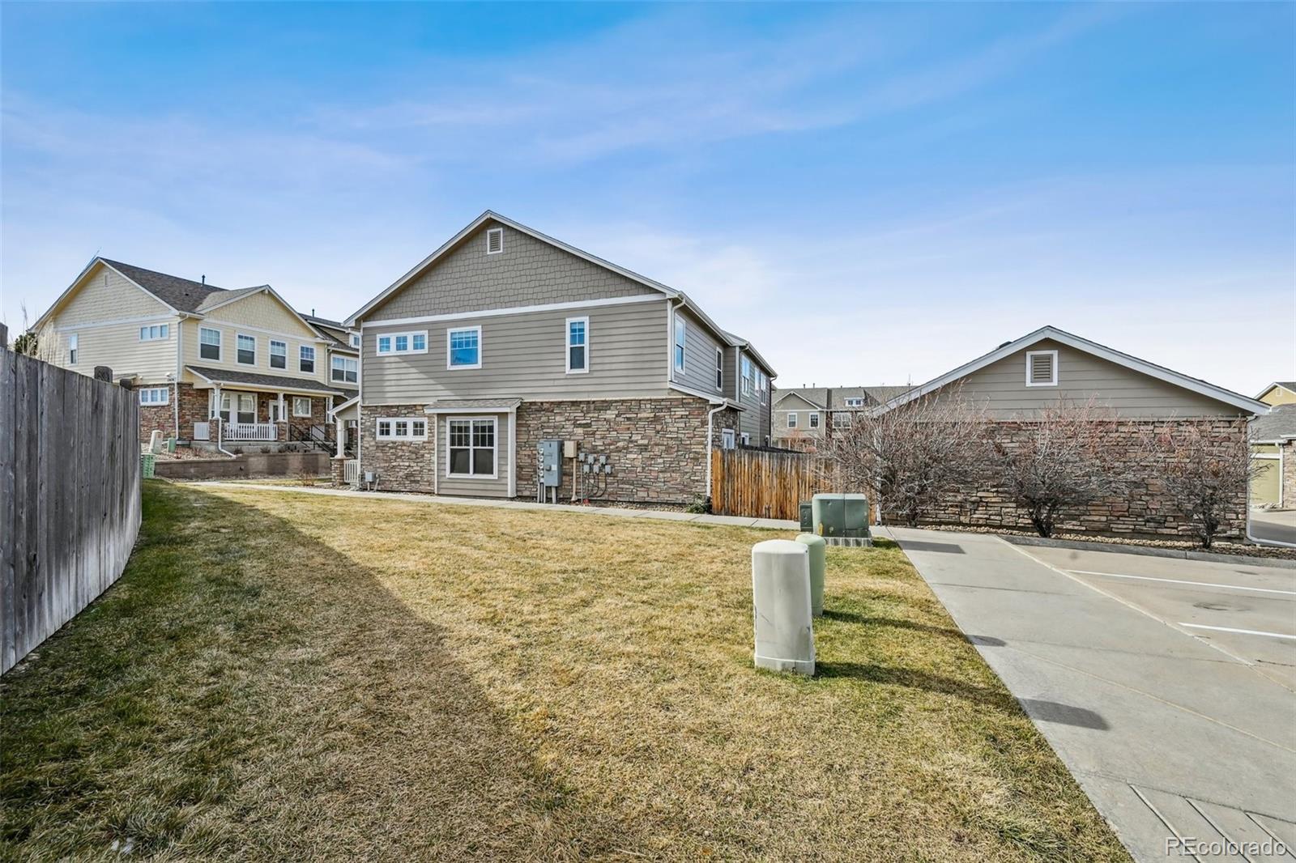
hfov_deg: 104.3
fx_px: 504
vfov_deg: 81.2
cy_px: 432
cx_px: 648
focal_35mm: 14
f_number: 10
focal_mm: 14
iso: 400
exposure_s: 1/500
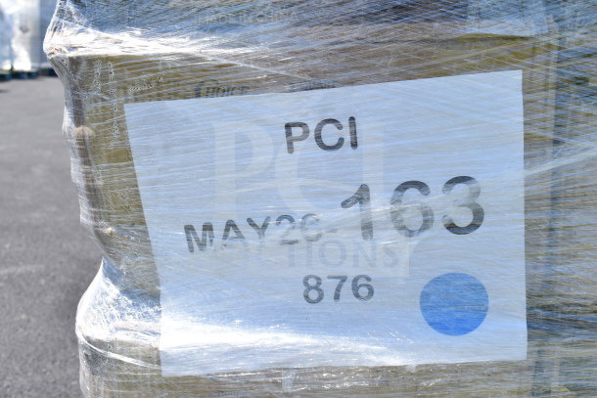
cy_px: 199
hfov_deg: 46.4
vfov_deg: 31.9
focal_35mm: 42
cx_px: 298
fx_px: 697
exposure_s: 1/250
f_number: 8
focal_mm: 28
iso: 200
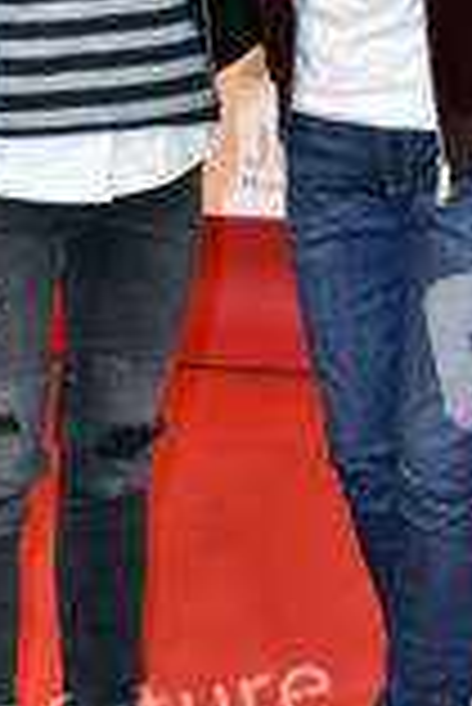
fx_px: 2747
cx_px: 247
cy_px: 99
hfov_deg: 9.8
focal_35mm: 140
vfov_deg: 14.5
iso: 400
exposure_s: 1/160
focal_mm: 55
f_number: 5.6
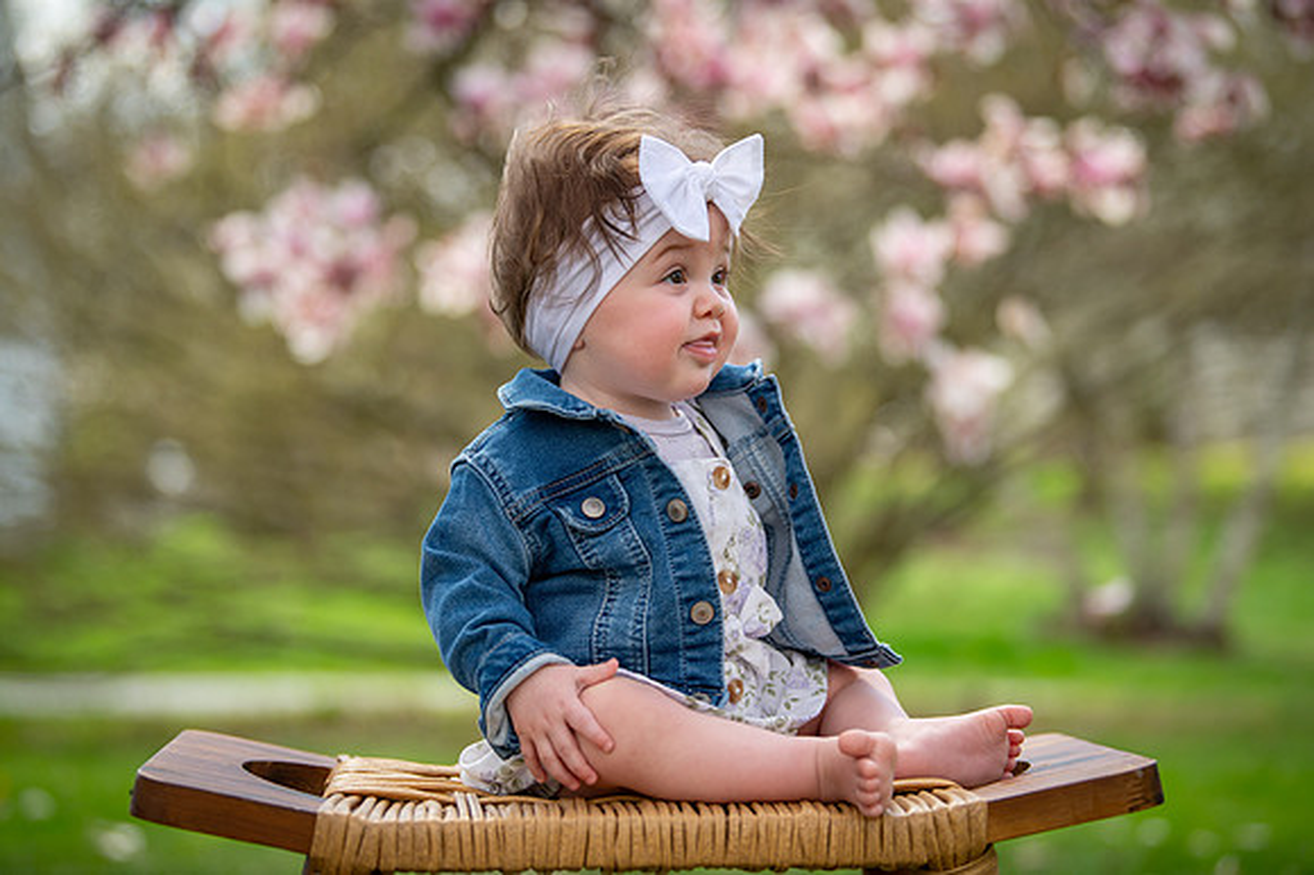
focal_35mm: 86
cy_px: 438
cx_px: 657
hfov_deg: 23.7
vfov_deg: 15.9
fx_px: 3137
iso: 320
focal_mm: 86
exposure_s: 1/1250
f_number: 2.8
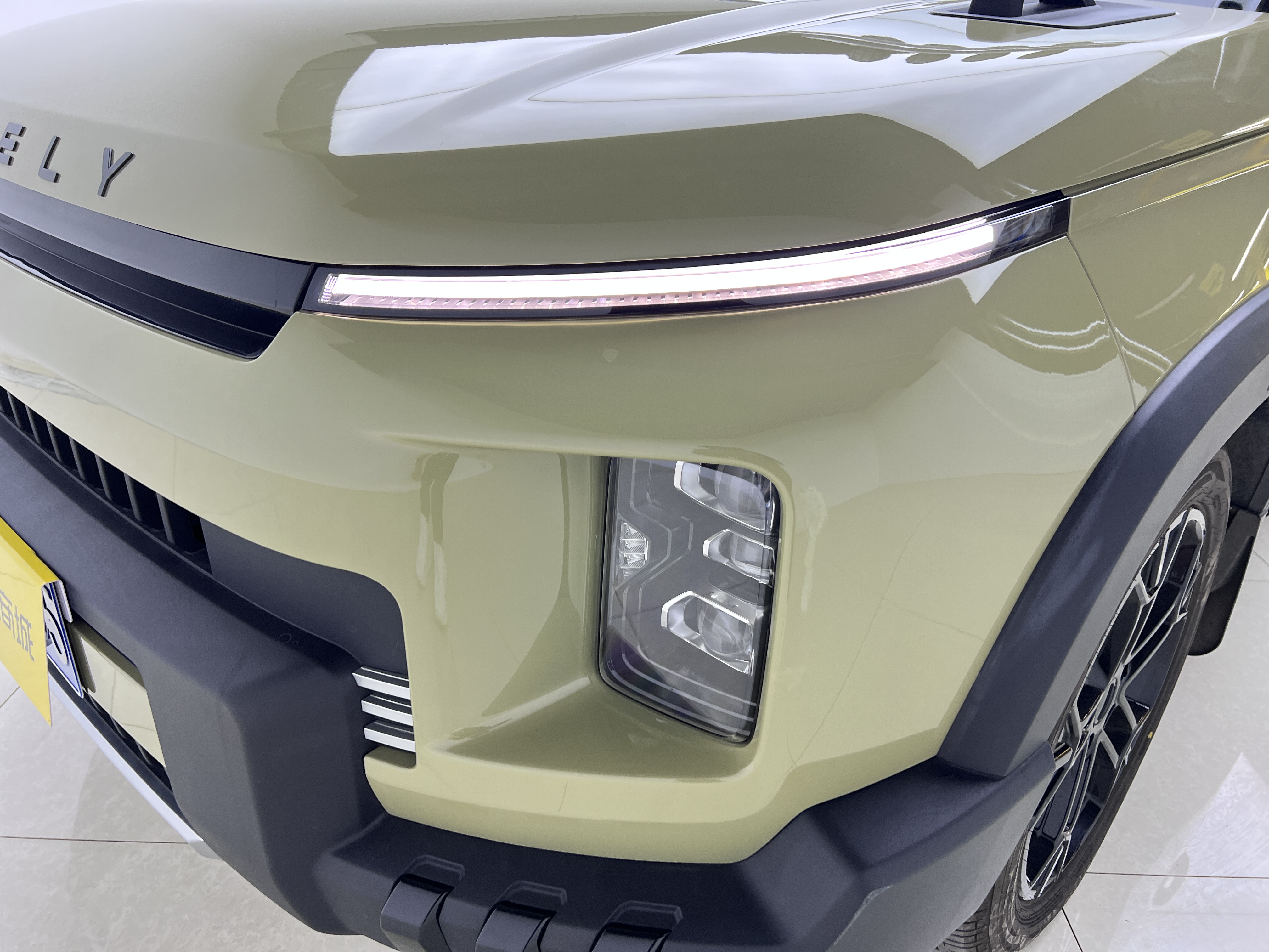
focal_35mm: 26
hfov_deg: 67.3
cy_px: 476
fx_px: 953
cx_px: 634
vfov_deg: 53.1
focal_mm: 5.7
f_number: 1.5
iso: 100
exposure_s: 1/100
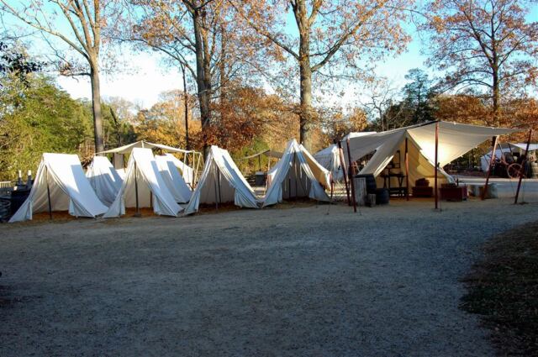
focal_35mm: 36
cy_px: 178
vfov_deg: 36.8
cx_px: 269
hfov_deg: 53.2
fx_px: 537
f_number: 9
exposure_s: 1/125
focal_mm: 24
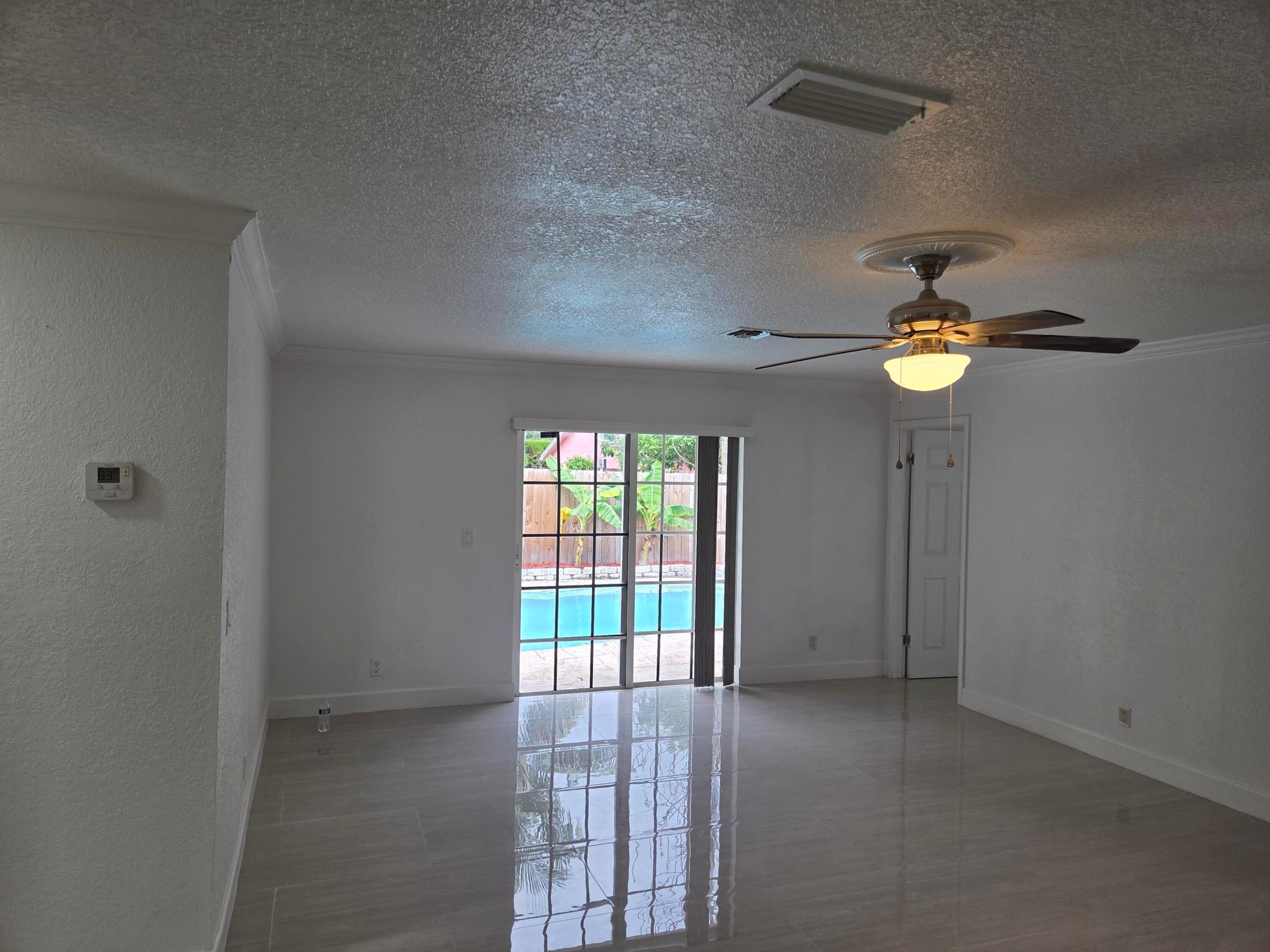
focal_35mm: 23
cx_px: 635
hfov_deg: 73.9
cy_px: 476
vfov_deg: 58.9
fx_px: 844
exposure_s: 1/120
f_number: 1.8
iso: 80
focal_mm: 5.4
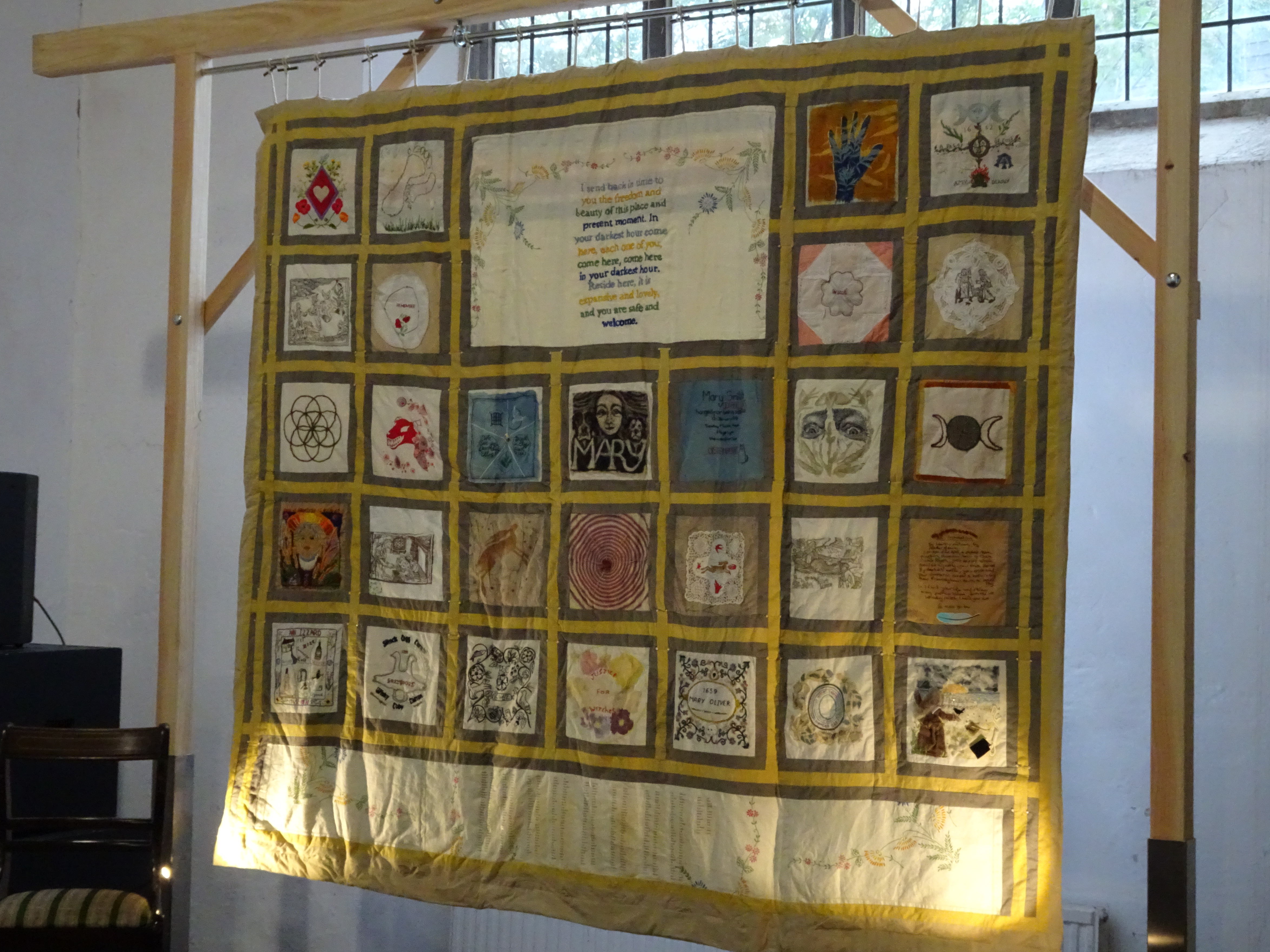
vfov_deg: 28.0
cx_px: 631
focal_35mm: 52
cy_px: 485
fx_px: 1908
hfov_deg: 36.8
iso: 1250
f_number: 4.5
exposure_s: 1/50
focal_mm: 8.51
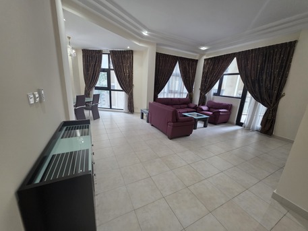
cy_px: 116
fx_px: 116
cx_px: 154
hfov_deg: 106.2
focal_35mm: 13
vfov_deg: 89.9
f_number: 1.9
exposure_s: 1/100
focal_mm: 2.2
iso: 200
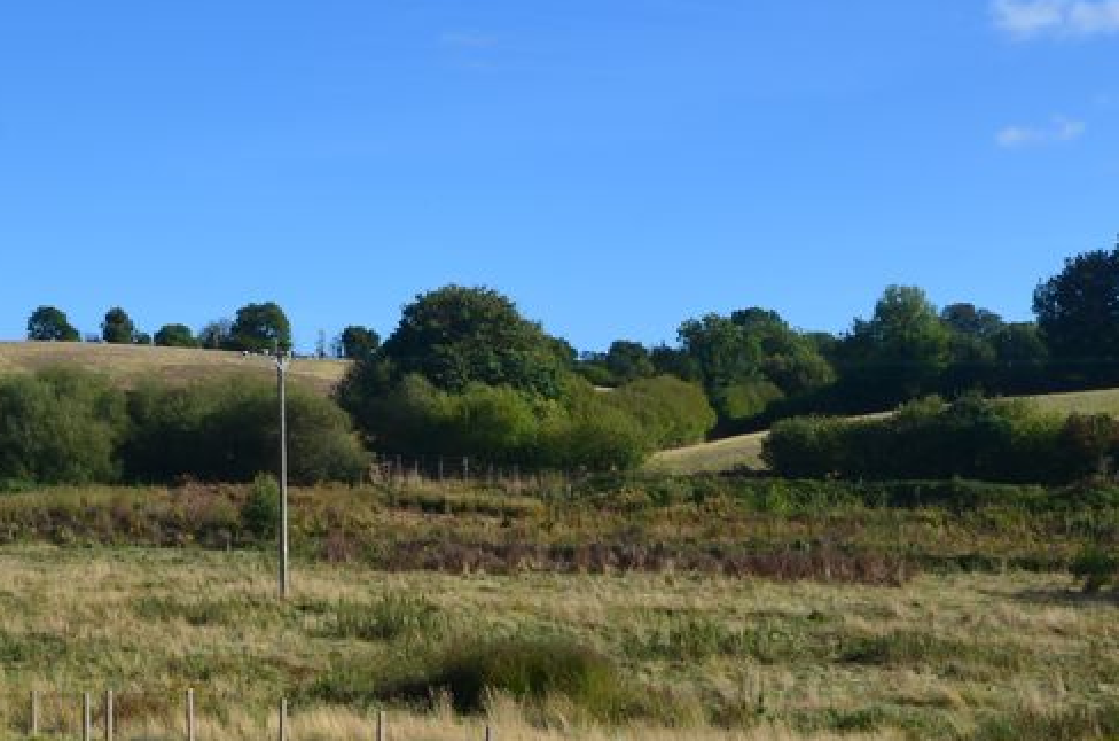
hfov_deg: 31.9
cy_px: 551
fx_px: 1954
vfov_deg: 21.3
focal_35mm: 63
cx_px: 498
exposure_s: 1/250
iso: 200
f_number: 10
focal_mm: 20
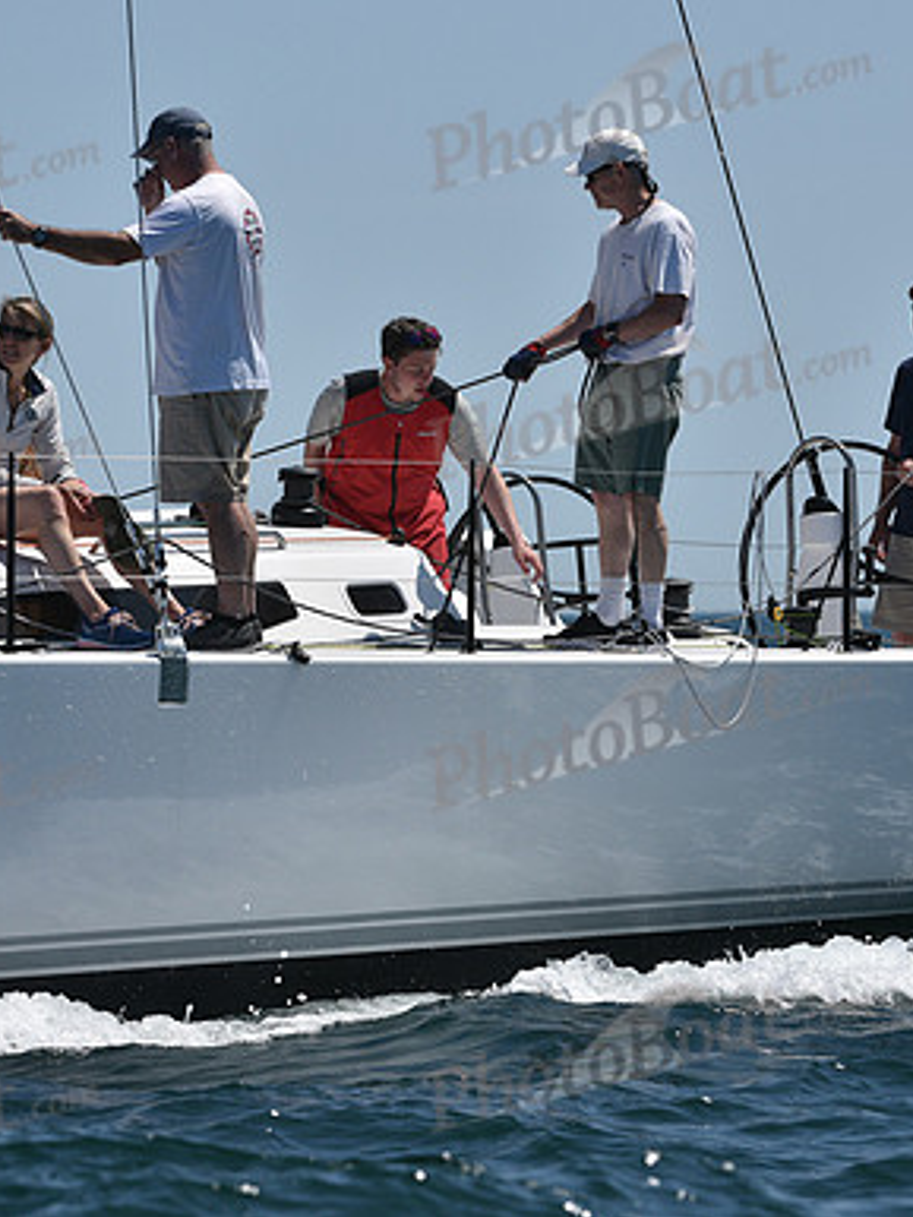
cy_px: 608
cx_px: 265
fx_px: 12231
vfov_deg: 5.7
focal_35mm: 348
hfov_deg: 4.3
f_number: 7.1
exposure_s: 1/2000
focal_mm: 240
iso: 320
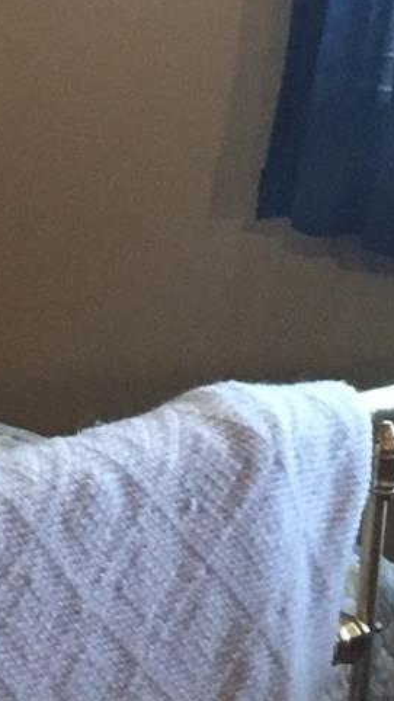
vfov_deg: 16.3
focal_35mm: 131
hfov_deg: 8.2
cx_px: -675
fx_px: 2434
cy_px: 228
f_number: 2.2
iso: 200
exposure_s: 1/30
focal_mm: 4.15
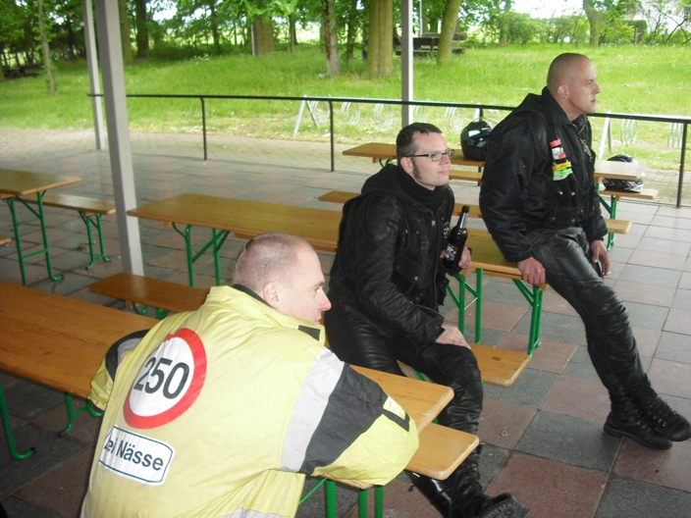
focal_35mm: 38
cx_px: 346
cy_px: 259
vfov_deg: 37.7
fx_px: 759
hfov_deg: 49.0
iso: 200
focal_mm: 6.2
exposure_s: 1/60
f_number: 2.8
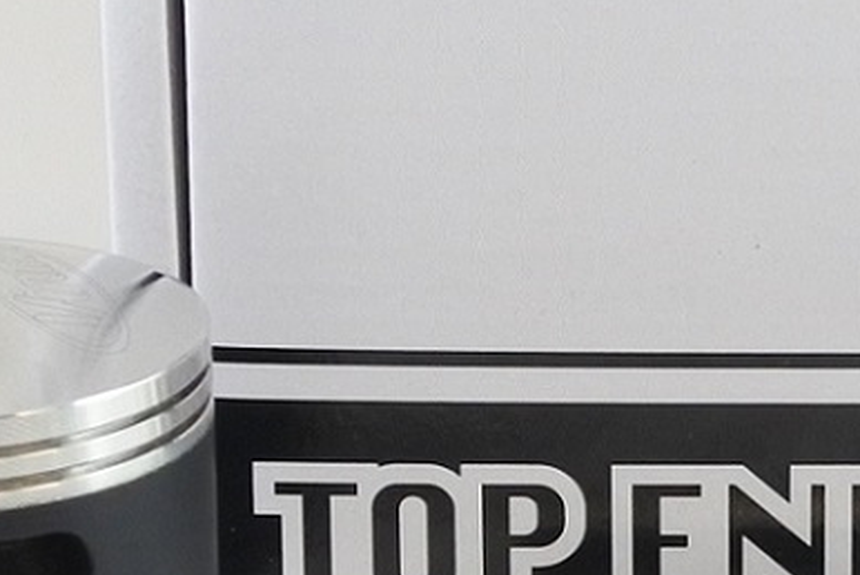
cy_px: 232
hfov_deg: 9.3
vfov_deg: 6.3
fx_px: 5259
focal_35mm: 220
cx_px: 923
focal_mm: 17.6
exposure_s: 1/125
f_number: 4.5
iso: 560
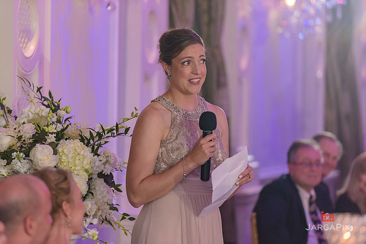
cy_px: 122
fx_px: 2034
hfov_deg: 10.3
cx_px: 183
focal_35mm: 200
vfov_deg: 6.9
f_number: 3.2
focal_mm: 200
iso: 1600
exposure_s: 1/125
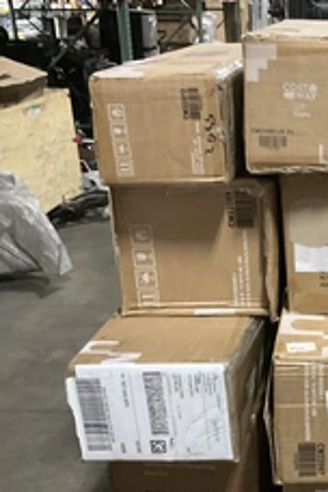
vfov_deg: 37.3
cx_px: 347
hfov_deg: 24.1
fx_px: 724
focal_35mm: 53
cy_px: 302
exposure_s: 1/30
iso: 320
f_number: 1.8
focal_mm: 3
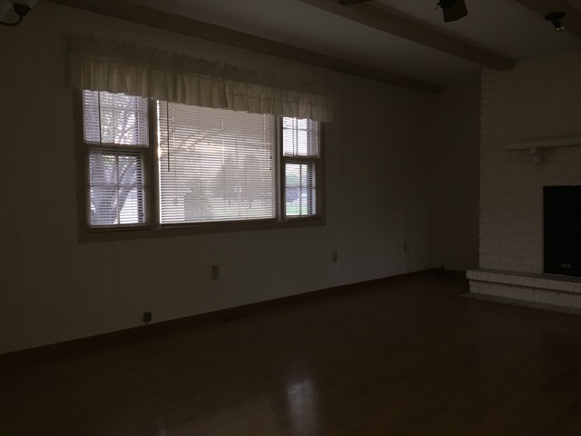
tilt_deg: -2.6
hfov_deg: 61.7
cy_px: 218
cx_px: 290
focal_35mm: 29
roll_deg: +0.1
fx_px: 487
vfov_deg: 48.2
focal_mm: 4.15
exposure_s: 1/30
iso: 125
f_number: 2.2
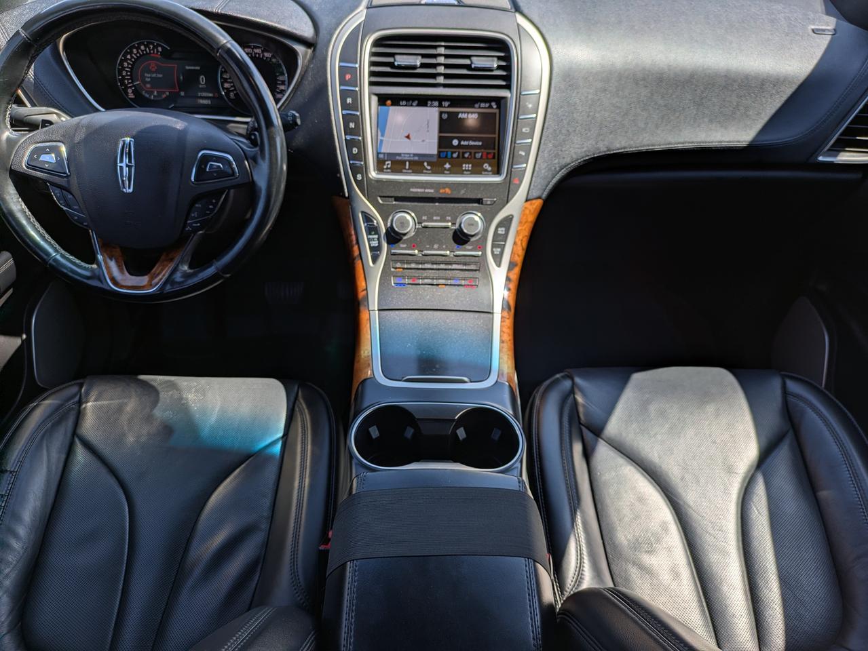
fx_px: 627
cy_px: 326
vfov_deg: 54.9
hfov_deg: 69.4
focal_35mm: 25
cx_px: 434
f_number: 1.89
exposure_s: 1/1340
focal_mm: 5.43
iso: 40
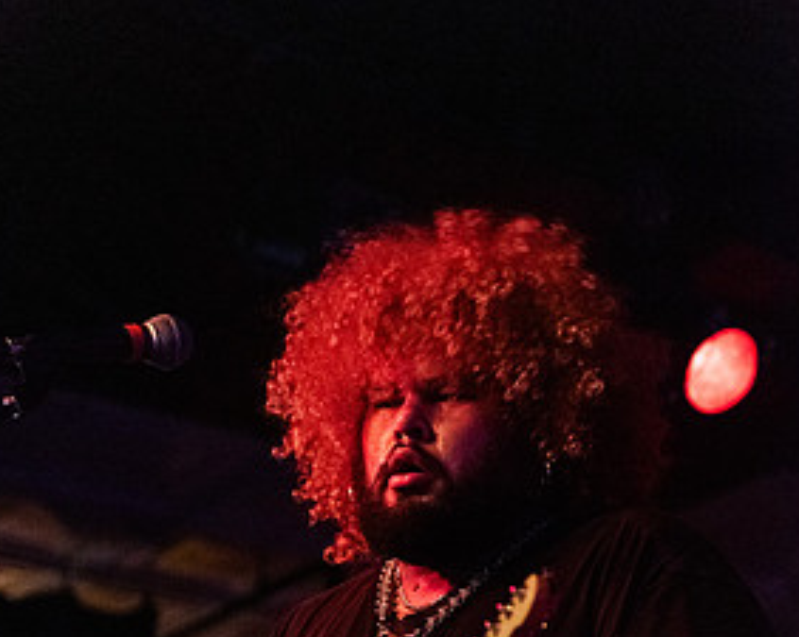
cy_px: 612
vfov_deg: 14.4
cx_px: 405
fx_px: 2480
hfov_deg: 18.3
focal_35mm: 105
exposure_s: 1/100
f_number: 3.2
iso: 6400
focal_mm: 70
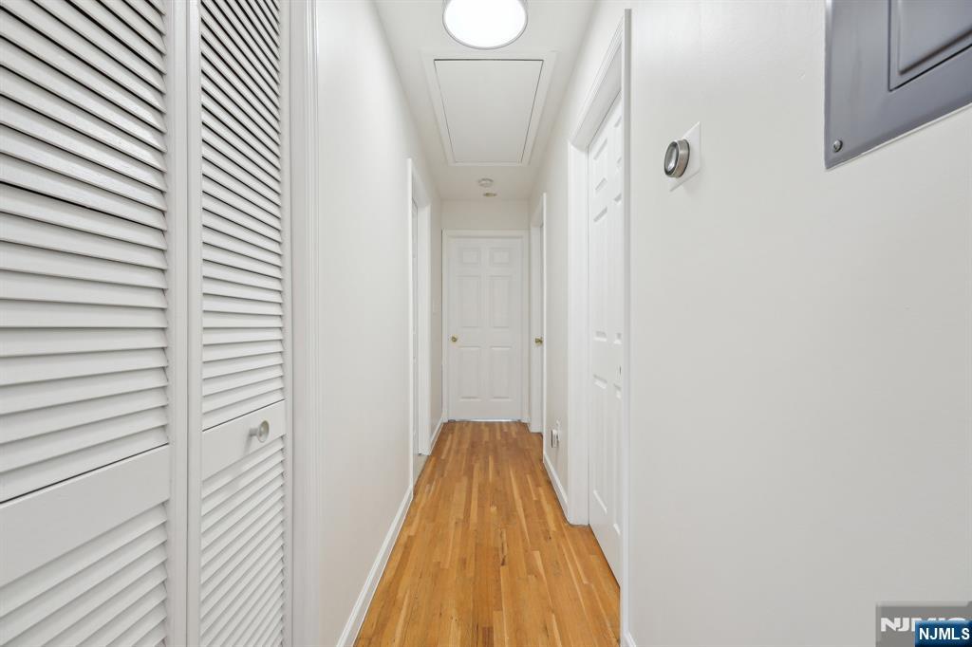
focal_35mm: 15
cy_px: 324
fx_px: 405
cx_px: 486
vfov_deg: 77.3
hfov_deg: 100.4
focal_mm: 9.7
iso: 250
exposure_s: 1/10
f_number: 8
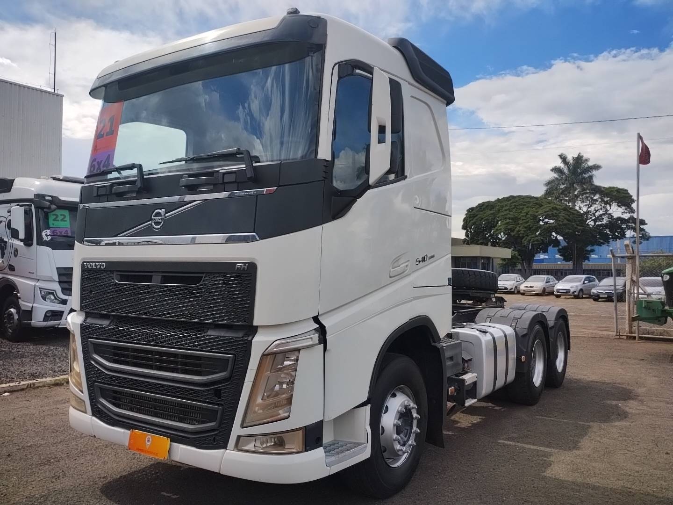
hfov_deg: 63.4
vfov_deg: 49.7
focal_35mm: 28
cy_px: 252
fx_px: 544
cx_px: 336
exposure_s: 1/735
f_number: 1.8
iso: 100
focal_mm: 4.27
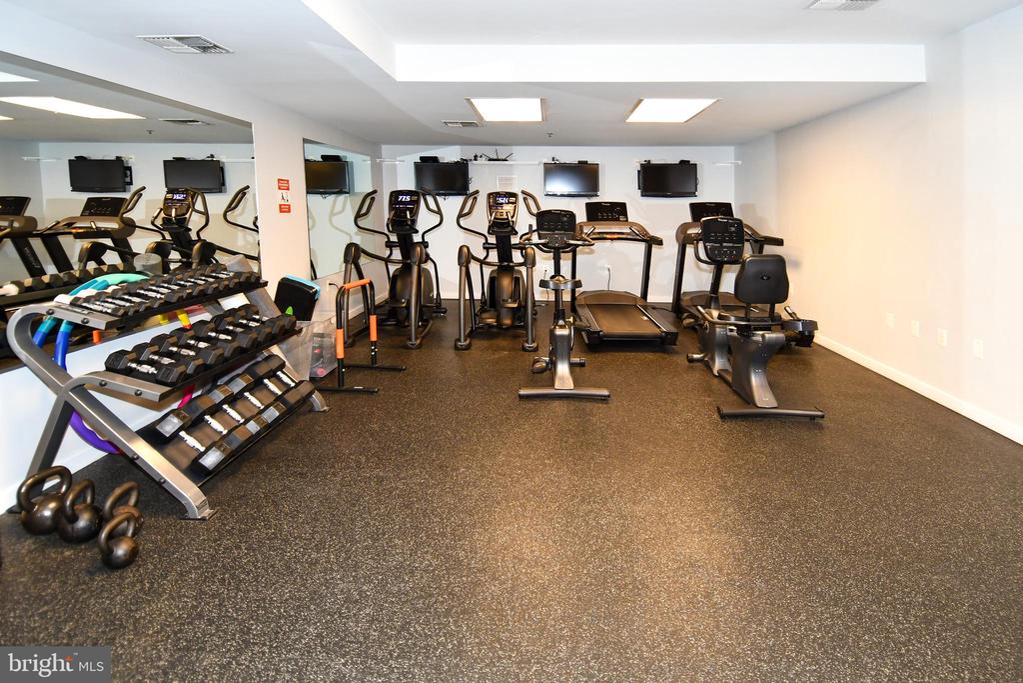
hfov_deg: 90.0
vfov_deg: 67.4
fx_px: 512
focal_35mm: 18
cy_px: 342
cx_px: 512
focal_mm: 12
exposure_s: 1/60
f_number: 4
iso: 800
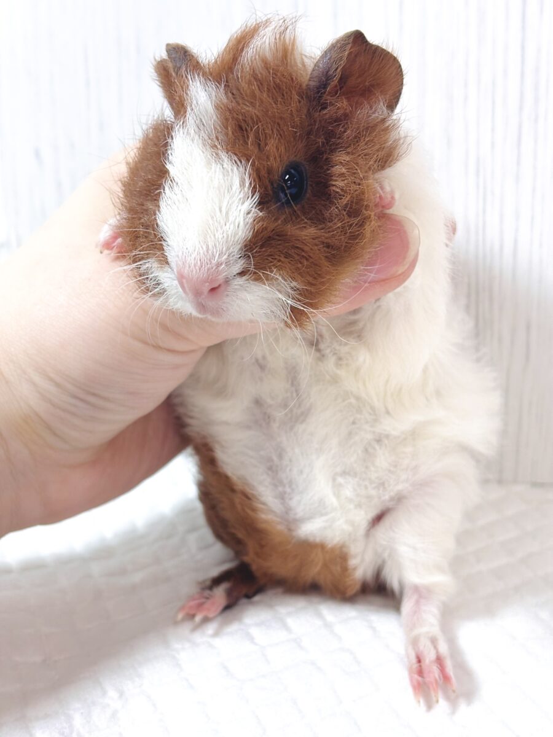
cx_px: 276
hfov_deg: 28.0
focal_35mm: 52
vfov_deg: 36.8
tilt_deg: -25.7
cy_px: 368
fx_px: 1108
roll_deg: +3.3
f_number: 1.6
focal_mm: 5.96
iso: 64
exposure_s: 1/100
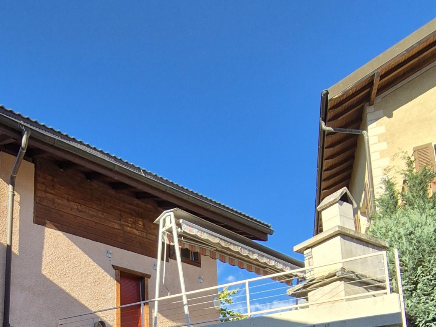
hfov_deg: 55.8
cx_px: 150
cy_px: 369
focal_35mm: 32
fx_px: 403
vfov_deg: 36.6
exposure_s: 1/966
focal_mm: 2.2
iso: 50
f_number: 2.2
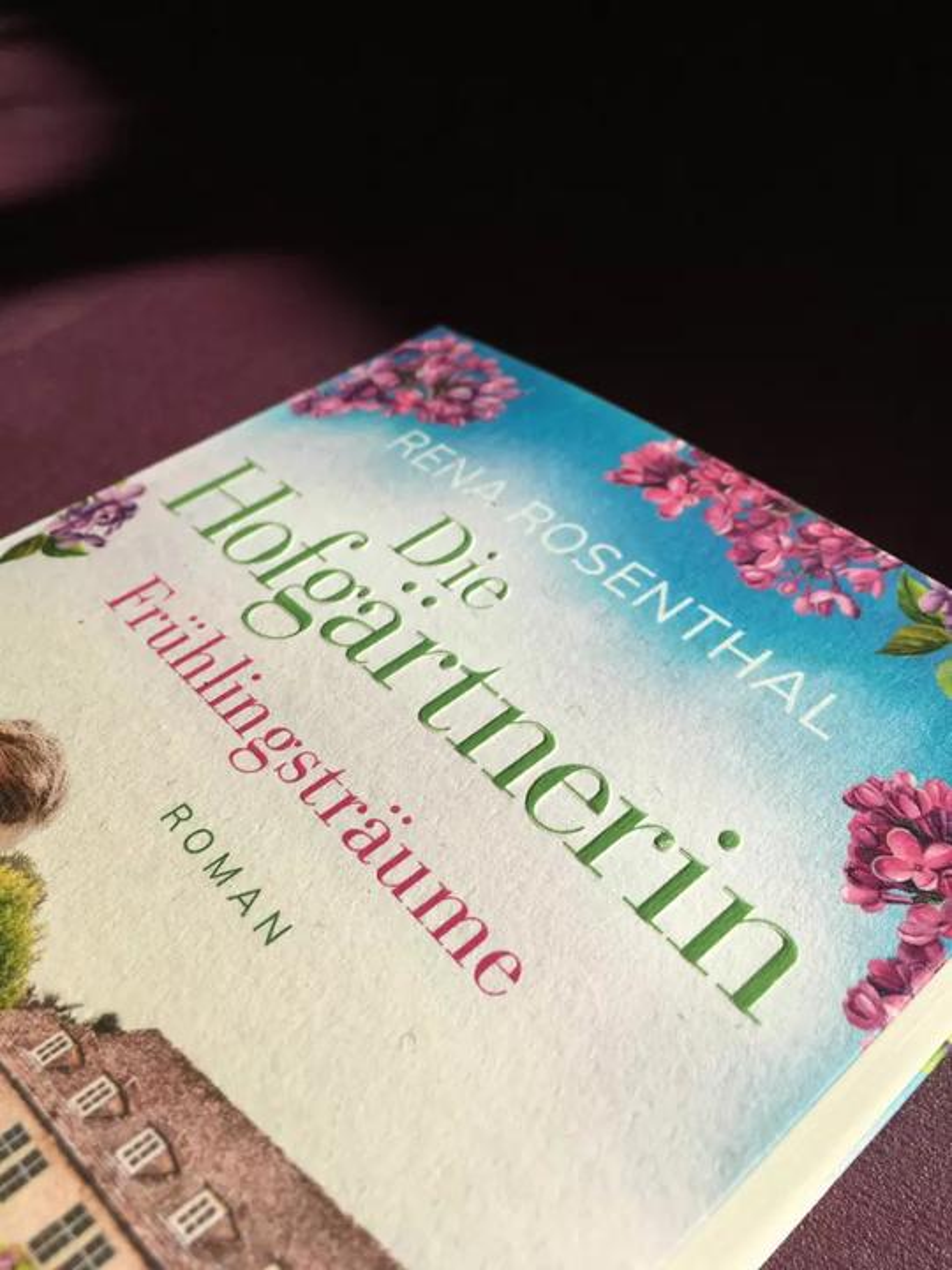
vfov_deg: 61.7
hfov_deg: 48.2
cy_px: 635
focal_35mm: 29
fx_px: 1063
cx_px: 476
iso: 25
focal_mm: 4.15
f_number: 2.2
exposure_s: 1/1166
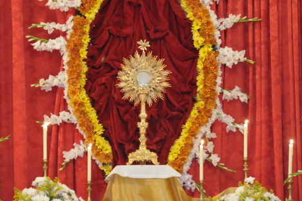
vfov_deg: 4.0
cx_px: 155
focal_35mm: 344
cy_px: 81
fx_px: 2881
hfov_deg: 6.0
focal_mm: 135
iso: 3200
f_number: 5.6
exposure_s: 1/25
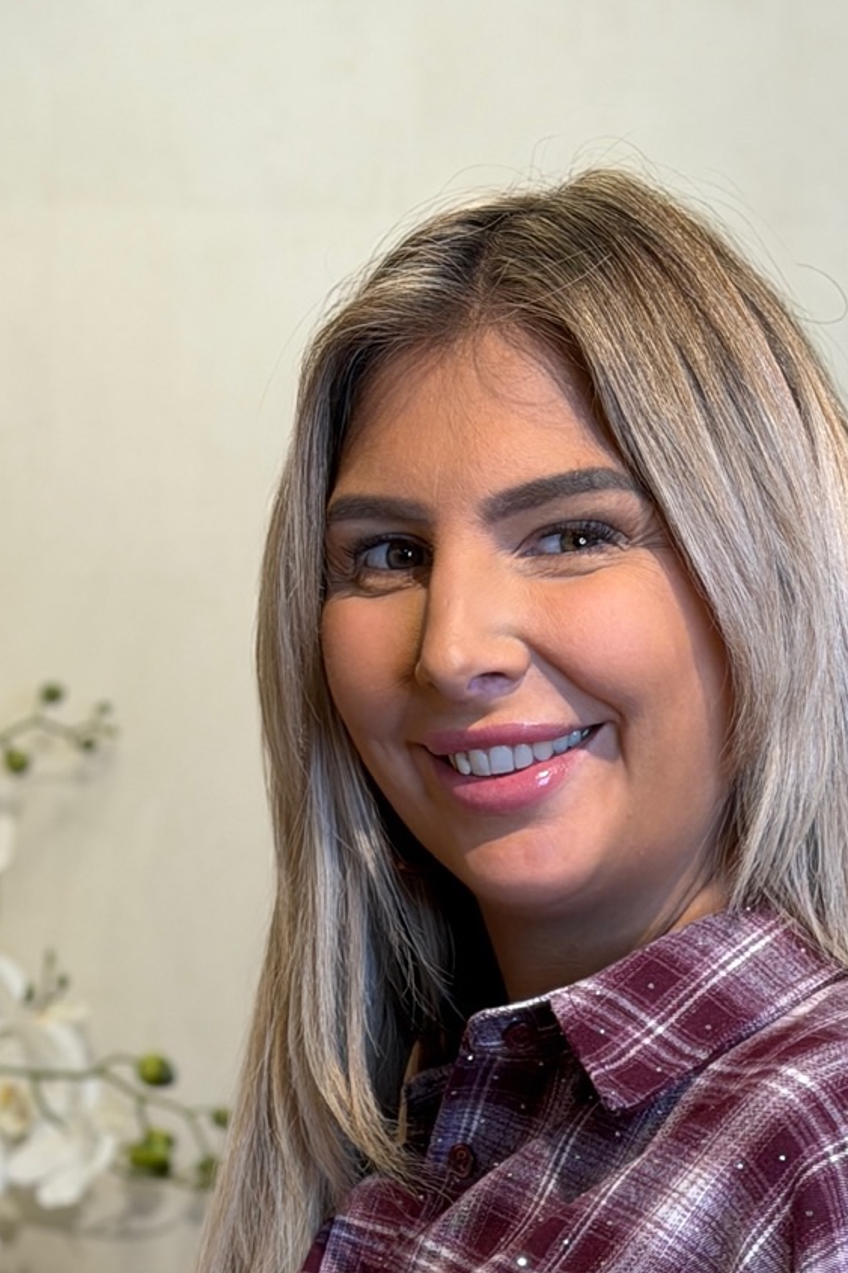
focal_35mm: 121
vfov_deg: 16.3
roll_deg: -0.3
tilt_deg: -7.7
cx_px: 524
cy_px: 1523
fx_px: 4277
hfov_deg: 11.3
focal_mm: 6.76
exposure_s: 1/100
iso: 50
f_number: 1.78
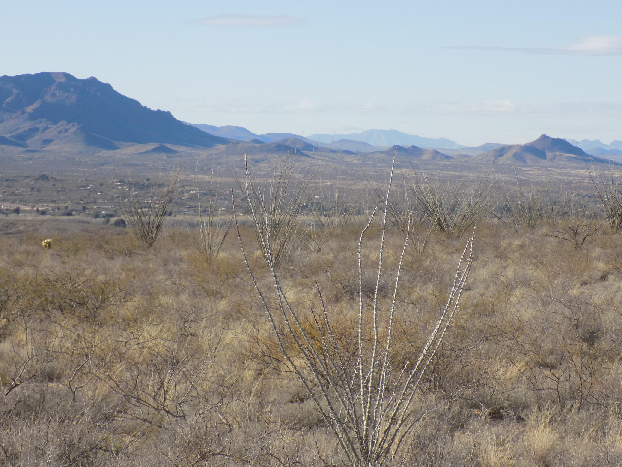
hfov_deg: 16.5
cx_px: 278
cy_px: 213
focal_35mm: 119
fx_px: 2138
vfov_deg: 12.5
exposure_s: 1/400
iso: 80
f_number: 4.7
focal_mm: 19.1
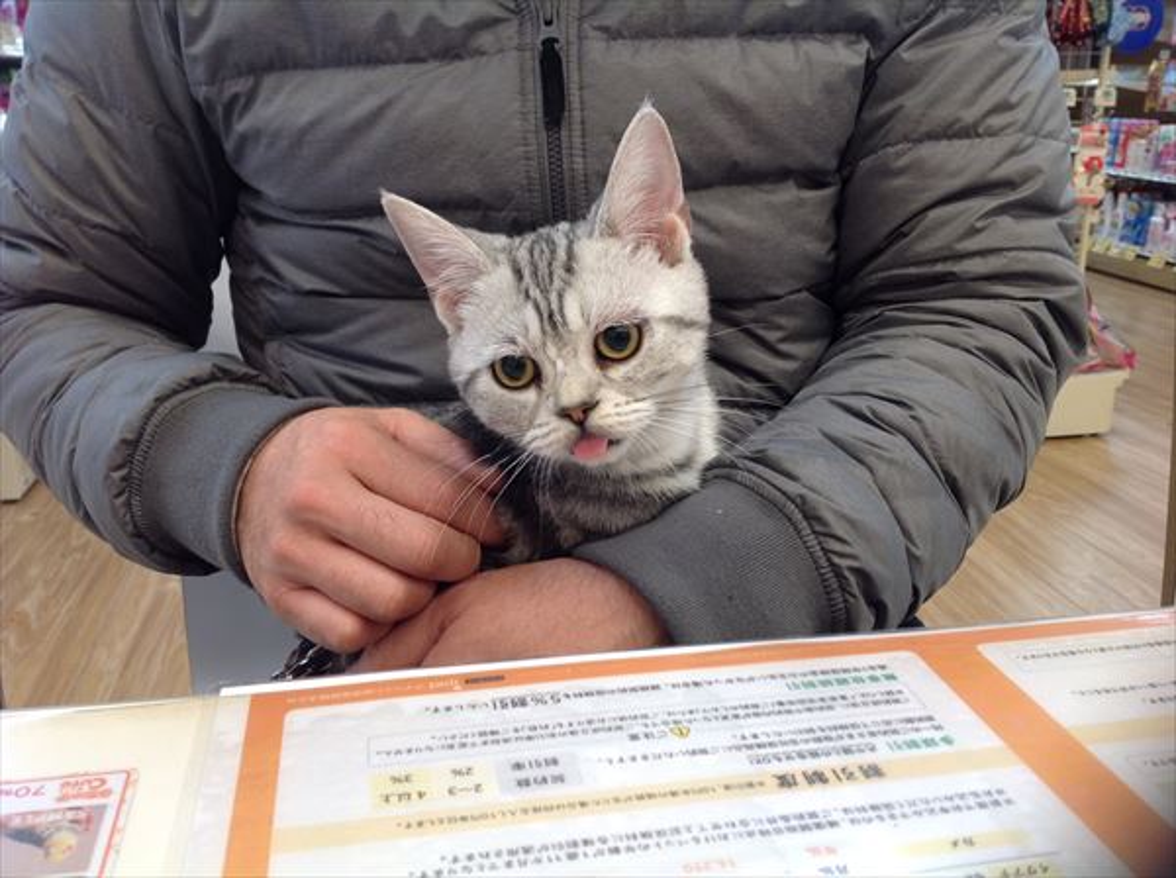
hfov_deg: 52.7
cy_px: 439
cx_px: 588
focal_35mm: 35
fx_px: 1187
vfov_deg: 40.6
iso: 50
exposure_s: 1/30
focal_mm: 4.28
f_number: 2.4
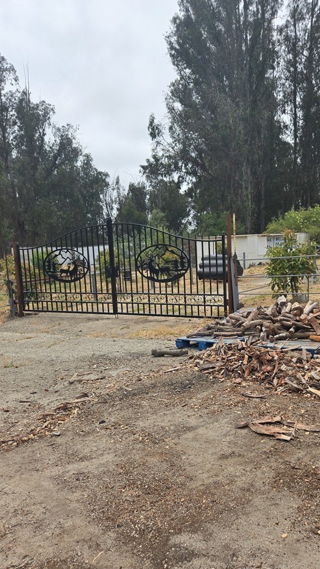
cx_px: 208
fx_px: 392
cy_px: 292
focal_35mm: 26
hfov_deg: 43.9
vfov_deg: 71.9
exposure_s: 1/2921
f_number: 1.8
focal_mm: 5.4
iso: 40
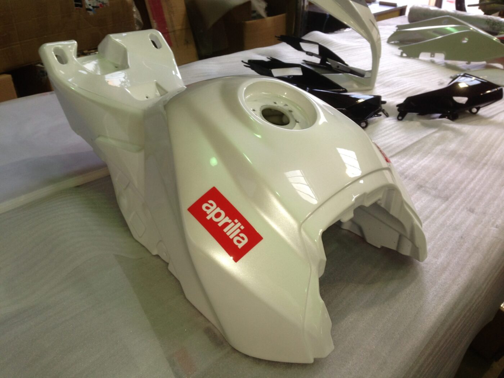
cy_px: 189
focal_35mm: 33
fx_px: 480
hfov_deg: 55.4
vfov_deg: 42.9
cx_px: 252
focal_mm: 4.13
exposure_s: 1/41
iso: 50
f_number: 2.4
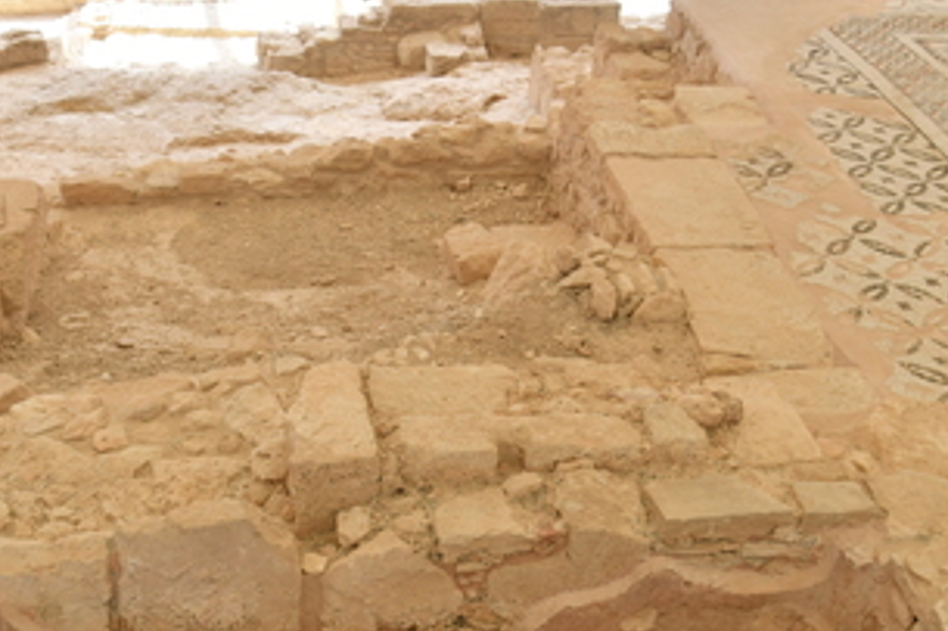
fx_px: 1369
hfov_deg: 37.9
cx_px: 342
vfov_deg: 25.9
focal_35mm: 52
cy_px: 396
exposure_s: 1/250
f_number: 5
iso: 250
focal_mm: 24
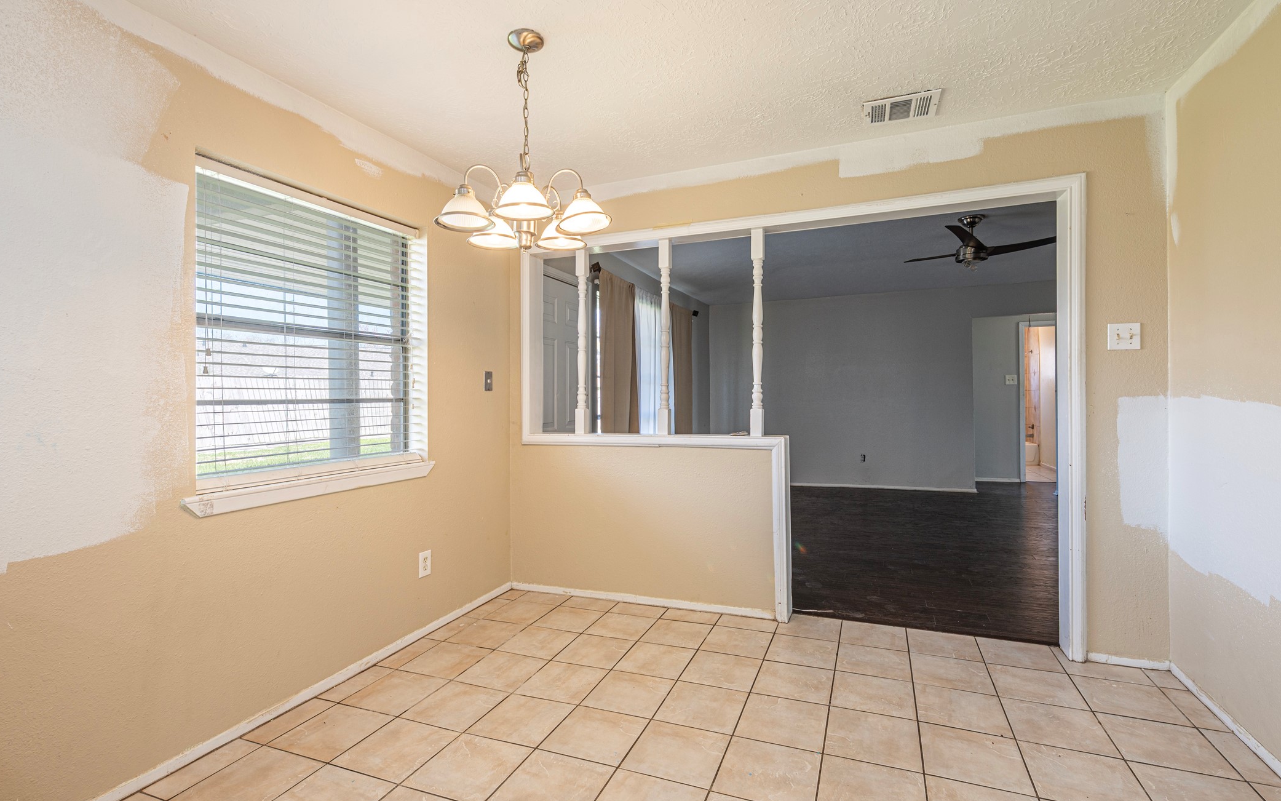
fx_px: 594
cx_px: 643
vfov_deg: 68.0
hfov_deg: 94.4
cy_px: 395
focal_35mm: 17
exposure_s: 1/6
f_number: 9
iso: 100
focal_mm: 16
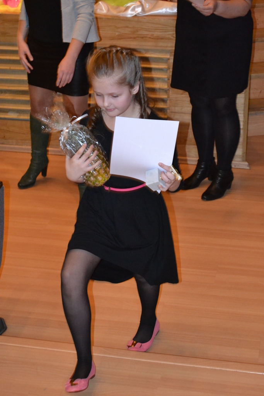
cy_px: 198
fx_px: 858
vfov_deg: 26.0
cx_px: 132
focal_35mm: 78
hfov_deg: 17.5
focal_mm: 52
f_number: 5.6
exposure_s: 1/60
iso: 3200
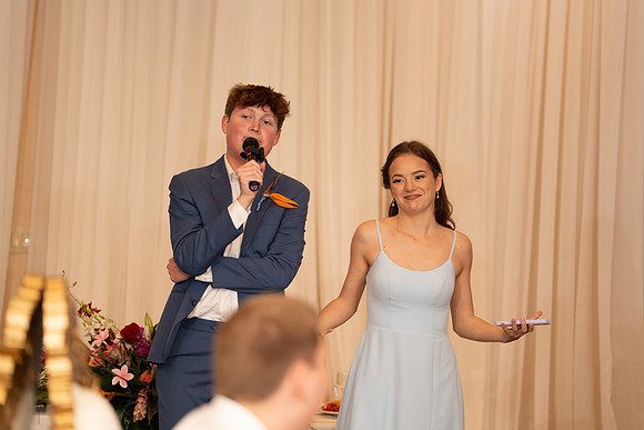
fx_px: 2469
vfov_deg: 9.9
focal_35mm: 138
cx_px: 322
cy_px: 215
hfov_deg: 14.9
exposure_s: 1/250
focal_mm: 138
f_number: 2.8
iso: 1000
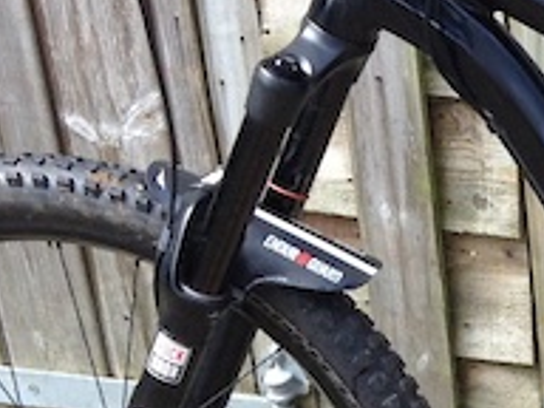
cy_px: 360
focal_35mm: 137
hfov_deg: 13.6
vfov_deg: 10.8
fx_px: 2153
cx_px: 805
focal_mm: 3.3
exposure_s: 1/127
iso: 25
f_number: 2.4
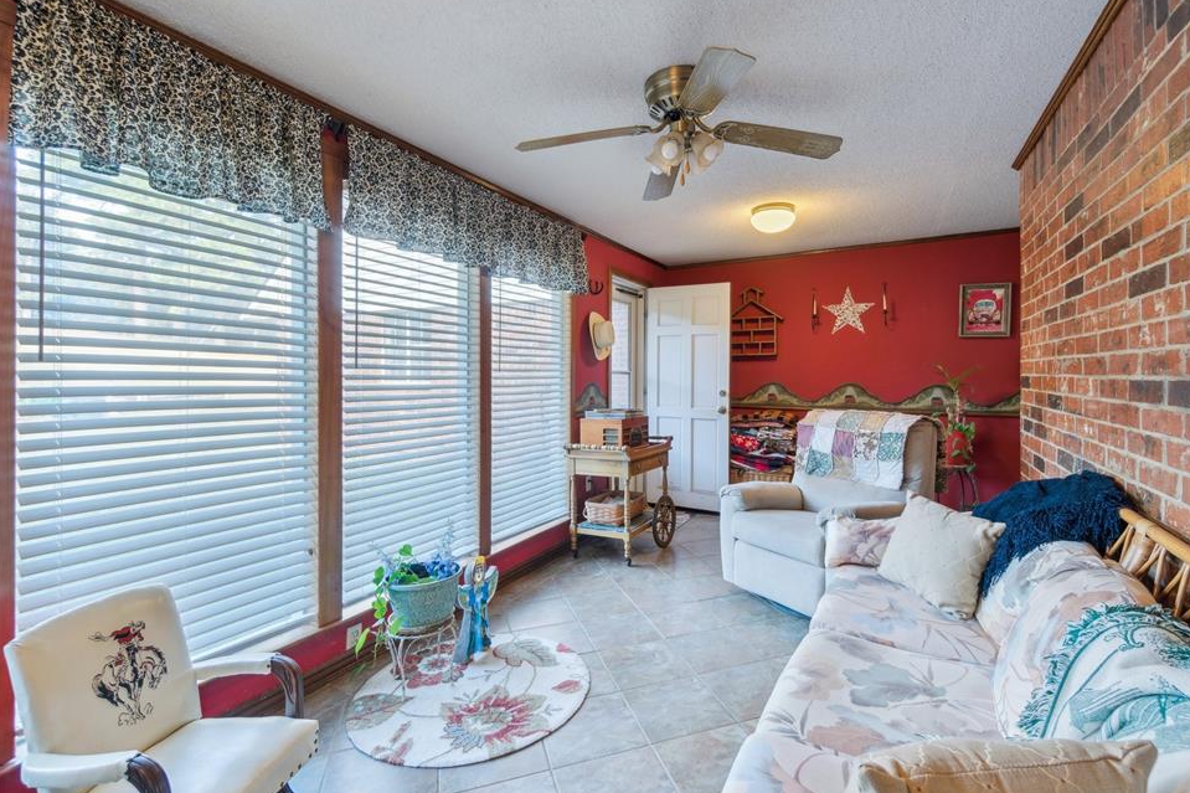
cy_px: 388
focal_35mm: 16
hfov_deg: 96.6
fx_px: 529
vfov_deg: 73.7
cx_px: 631
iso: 200
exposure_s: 1/10
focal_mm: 10
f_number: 6.3
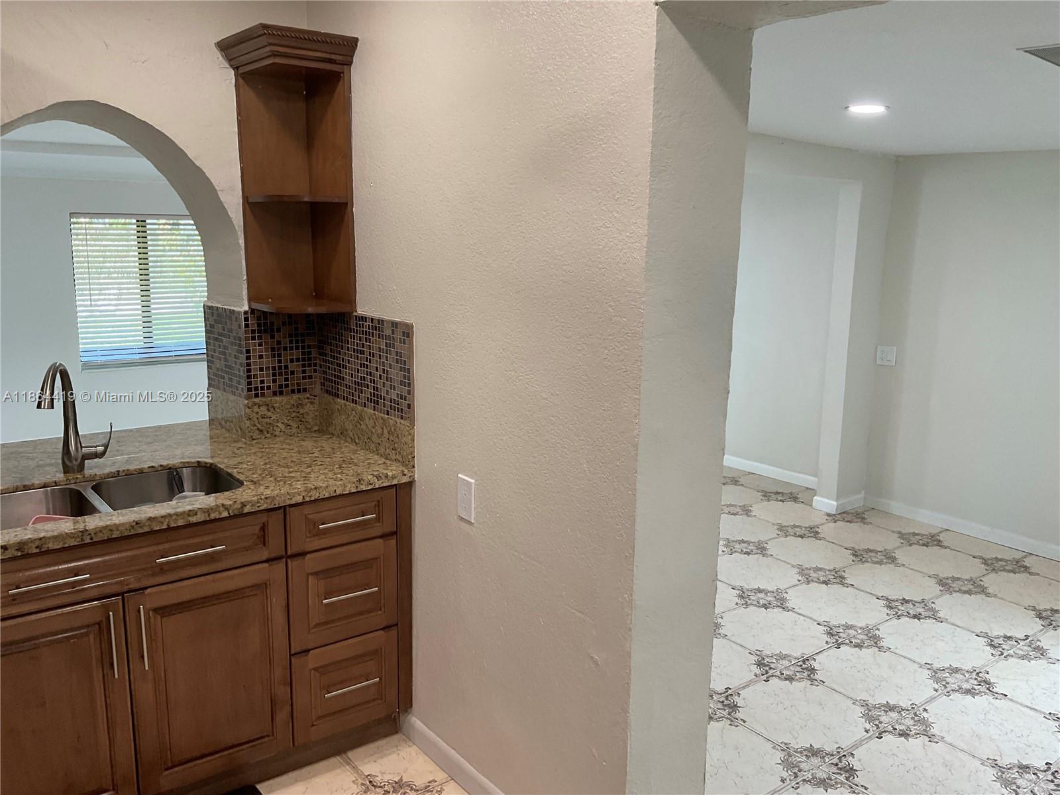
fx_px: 888
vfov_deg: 48.2
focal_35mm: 29
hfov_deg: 61.7
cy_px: 398
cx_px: 530
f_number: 1.8
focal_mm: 3
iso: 50
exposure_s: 1/60
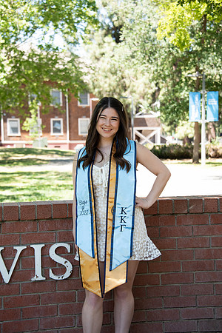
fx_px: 647
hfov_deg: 19.5
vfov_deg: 28.8
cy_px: 166
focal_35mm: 70
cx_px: 111
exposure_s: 1/320
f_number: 5.6
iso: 640
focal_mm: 70
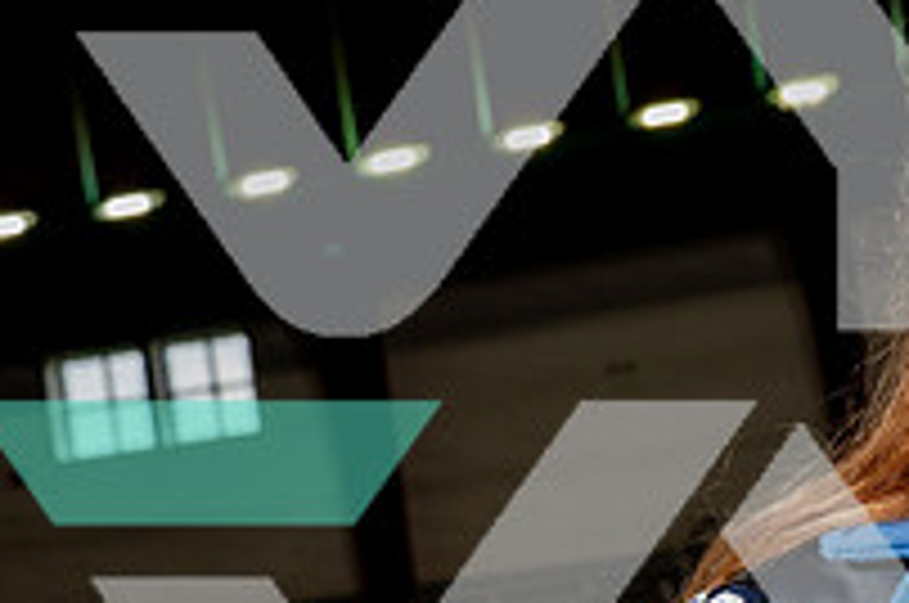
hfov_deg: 16.6
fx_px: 2975
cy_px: 641
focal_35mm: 118
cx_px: 1116
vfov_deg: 11.4
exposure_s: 1/250
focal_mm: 41
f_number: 6.3
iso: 400
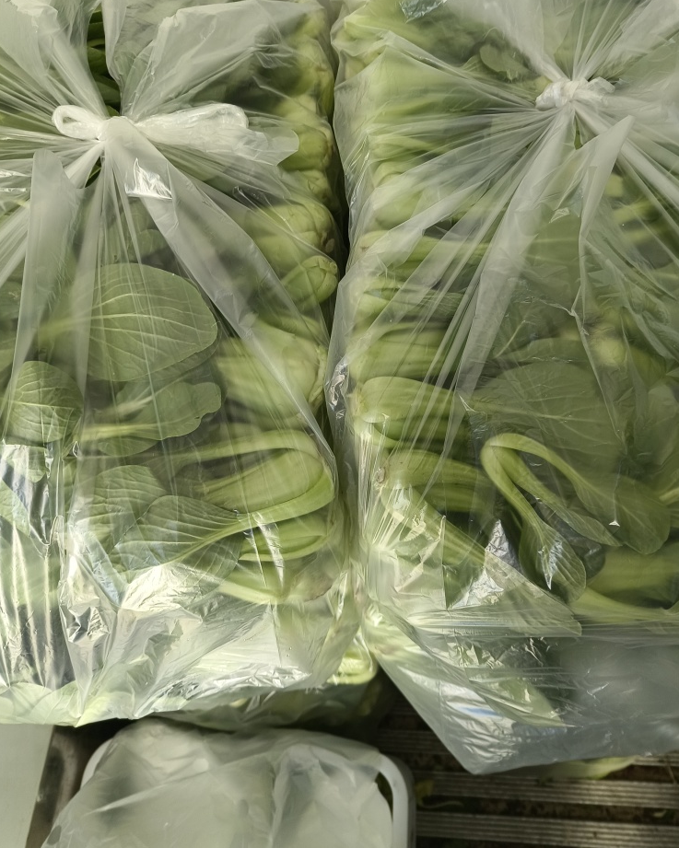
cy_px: 376
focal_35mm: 26
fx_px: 653
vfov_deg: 65.8
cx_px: 349
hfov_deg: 54.9
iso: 234
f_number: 1.88
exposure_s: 1/100
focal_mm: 5.59
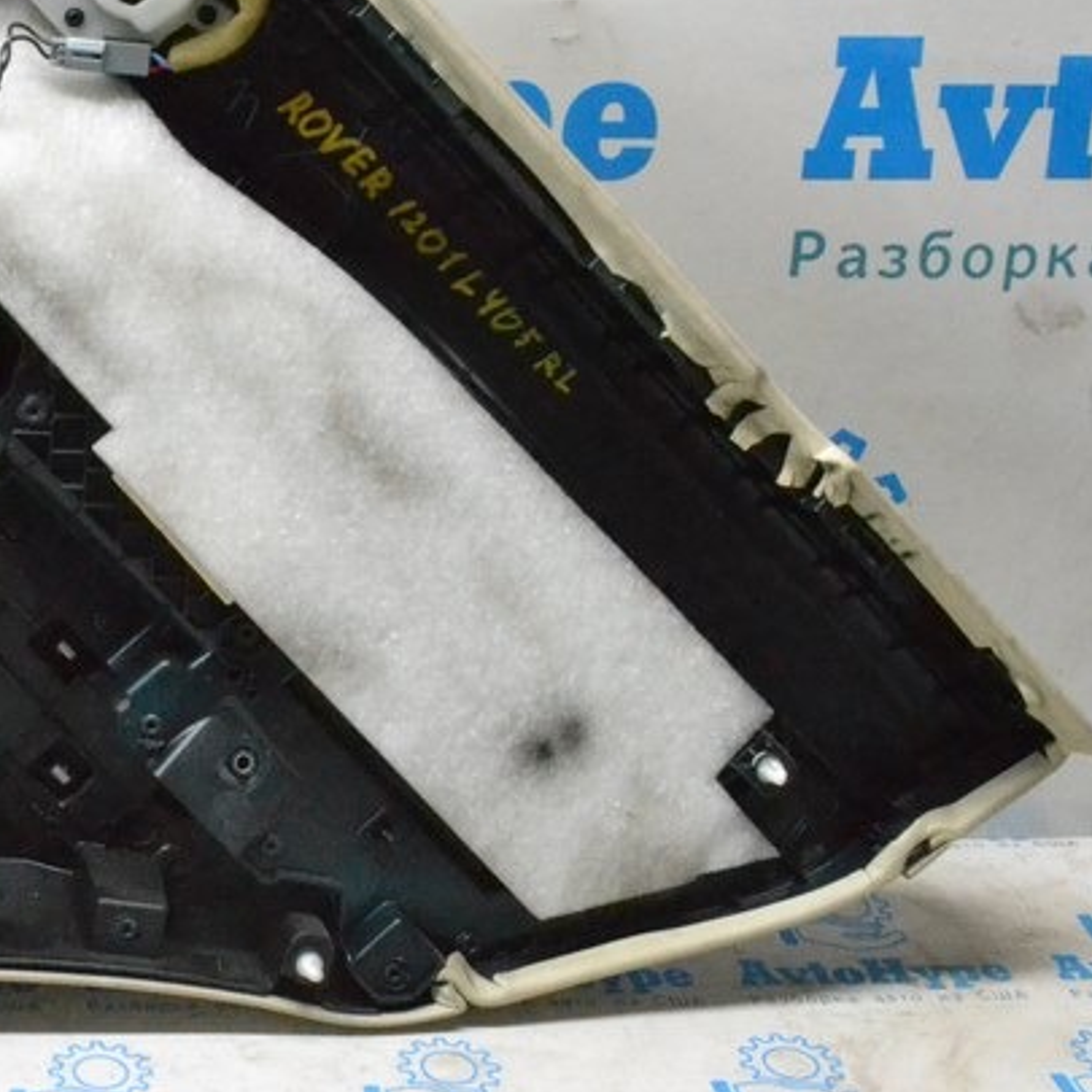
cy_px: 231
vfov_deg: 24.0
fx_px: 2534
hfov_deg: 23.1
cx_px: -67
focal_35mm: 71
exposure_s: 1/125
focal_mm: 22
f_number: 10
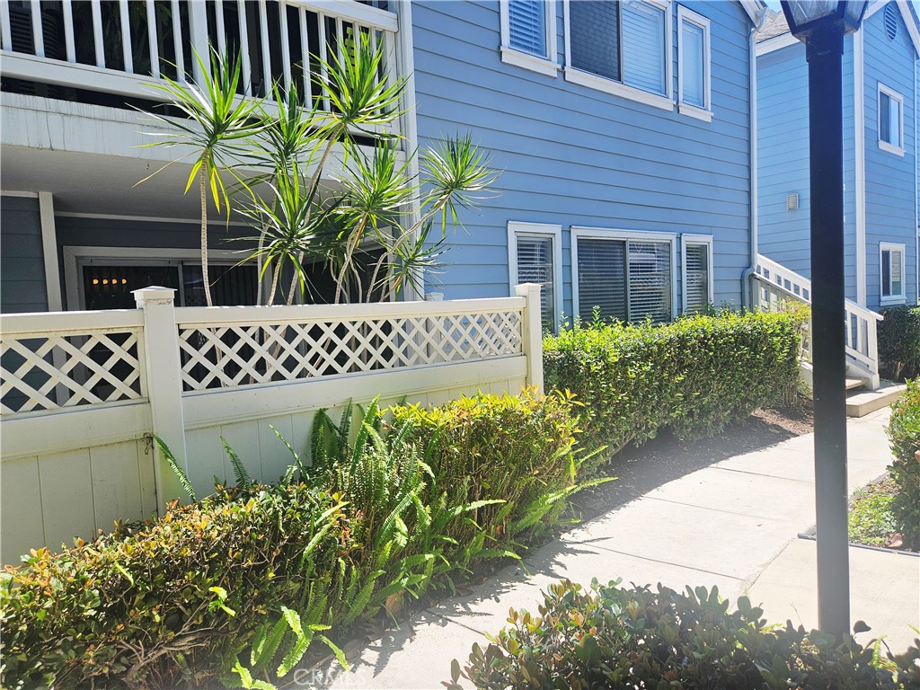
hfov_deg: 73.9
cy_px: 345
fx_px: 611
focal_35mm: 23
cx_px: 460
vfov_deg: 58.9
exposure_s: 1/1000
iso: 25
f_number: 1.8
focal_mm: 5.4
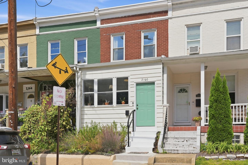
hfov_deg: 54.4
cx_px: 124
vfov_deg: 37.9
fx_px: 241
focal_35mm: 35
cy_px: 82
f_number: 8
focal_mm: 35
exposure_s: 1/800
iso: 100
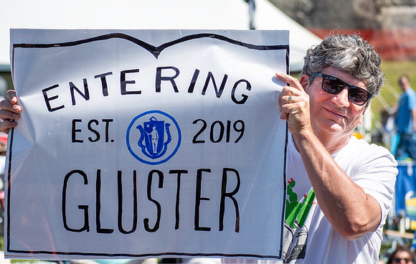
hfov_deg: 12.3
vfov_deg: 7.8
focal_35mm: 170
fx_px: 1934
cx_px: 190
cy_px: 112
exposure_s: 1/6400
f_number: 4.8
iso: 400
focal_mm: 92
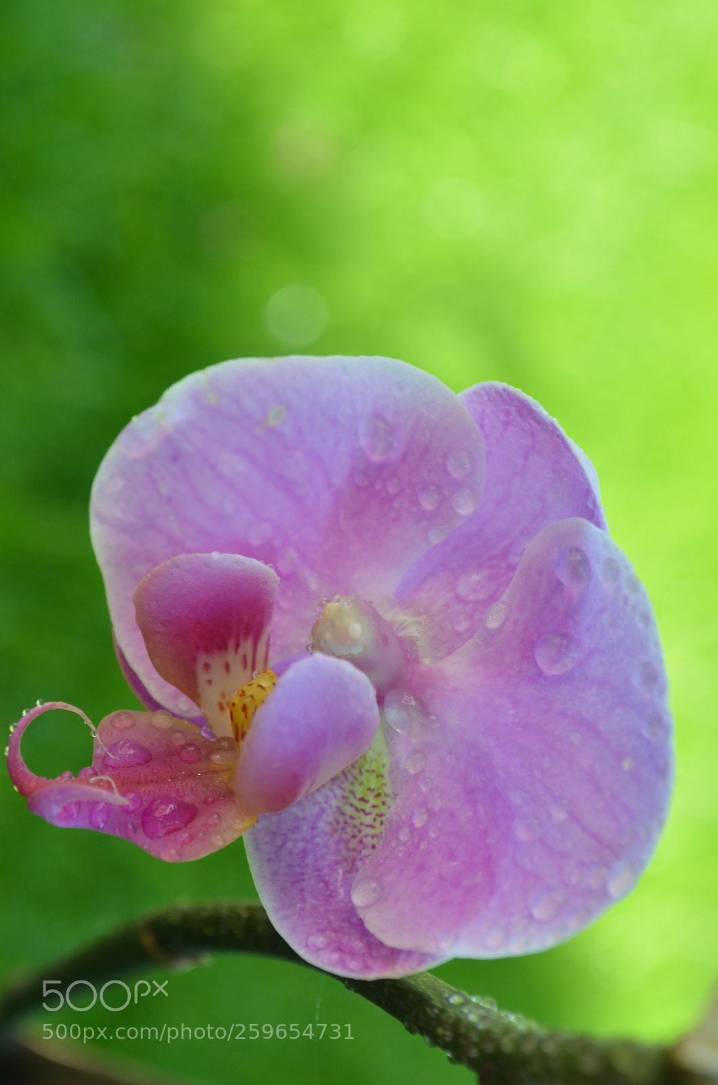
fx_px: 2480
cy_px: 542
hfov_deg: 16.5
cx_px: 359
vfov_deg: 24.7
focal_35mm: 82
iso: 180
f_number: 8
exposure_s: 1/60
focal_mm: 55
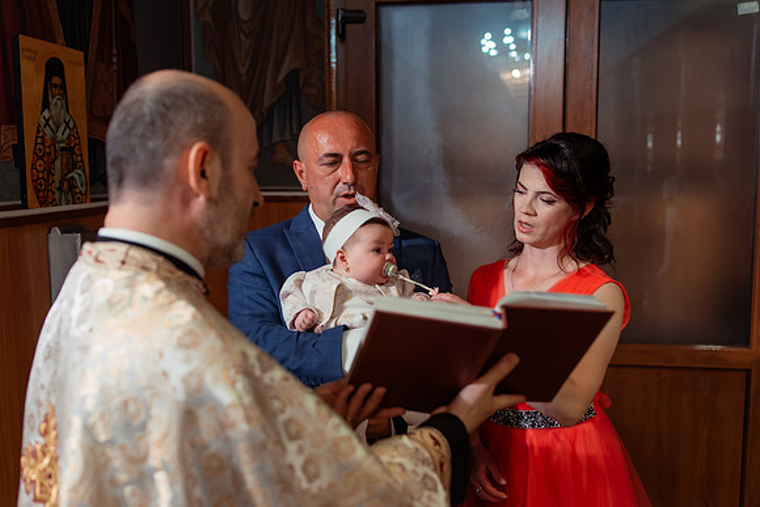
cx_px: 380
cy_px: 254
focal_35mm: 35
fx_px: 739
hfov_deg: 54.4
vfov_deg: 37.9
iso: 1600
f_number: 2.8
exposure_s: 1/200
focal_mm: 35
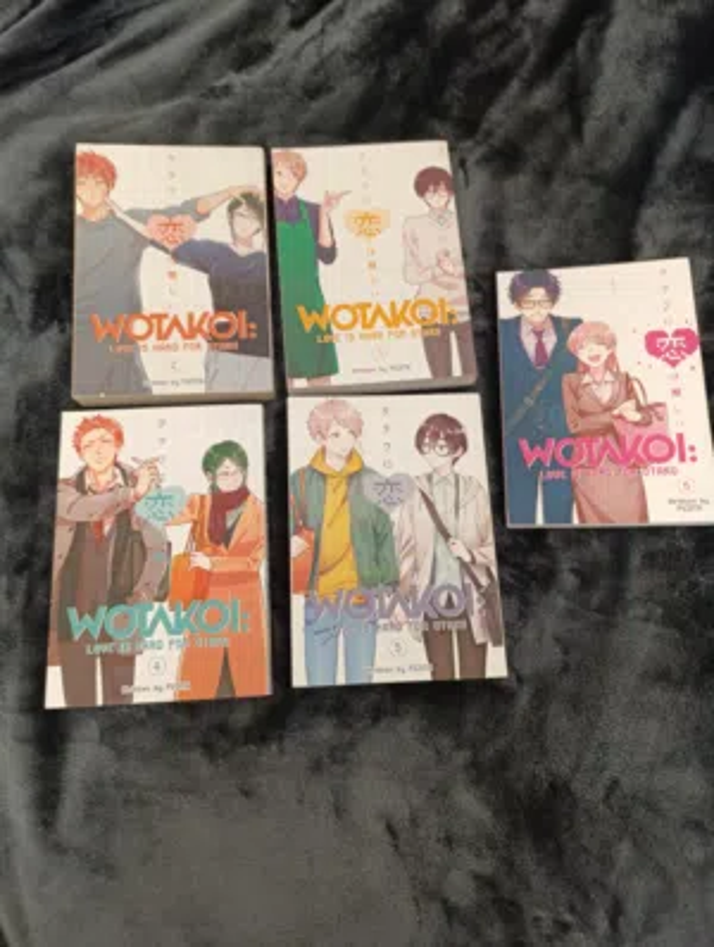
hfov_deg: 59.0
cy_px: 474
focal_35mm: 23
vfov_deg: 73.8
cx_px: 357
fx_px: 631
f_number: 1.6
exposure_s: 1/25
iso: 1600
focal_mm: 6.14
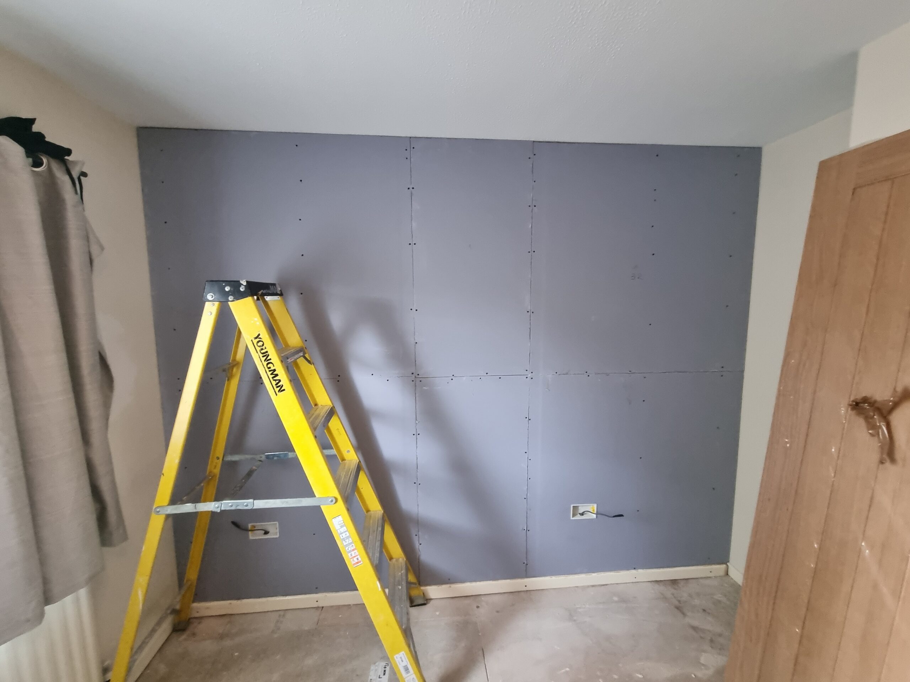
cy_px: 341
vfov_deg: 89.9
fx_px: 342
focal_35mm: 13
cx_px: 455
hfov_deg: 106.2
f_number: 2.2
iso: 640
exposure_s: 1/33
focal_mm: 2.2
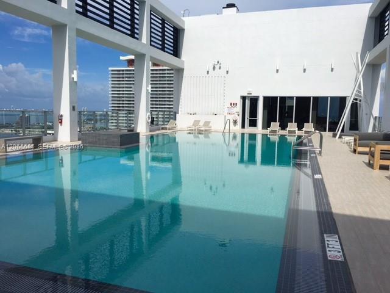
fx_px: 327
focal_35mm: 29
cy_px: 146
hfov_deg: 61.7
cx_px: 195
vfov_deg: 48.2
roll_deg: -0.1
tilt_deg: -5.0
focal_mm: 4.15
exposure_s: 1/4049
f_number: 2.2
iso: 25
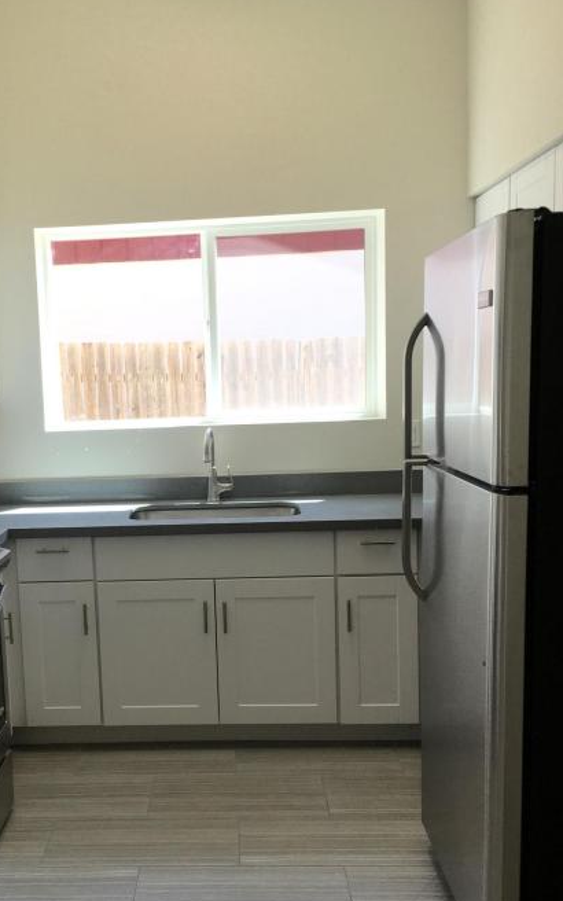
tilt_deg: -7.2
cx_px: 169
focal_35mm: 36
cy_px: 490
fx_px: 884
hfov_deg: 34.9
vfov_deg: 53.9
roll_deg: +1.6
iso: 32
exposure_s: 1/120
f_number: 2.2
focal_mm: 4.15
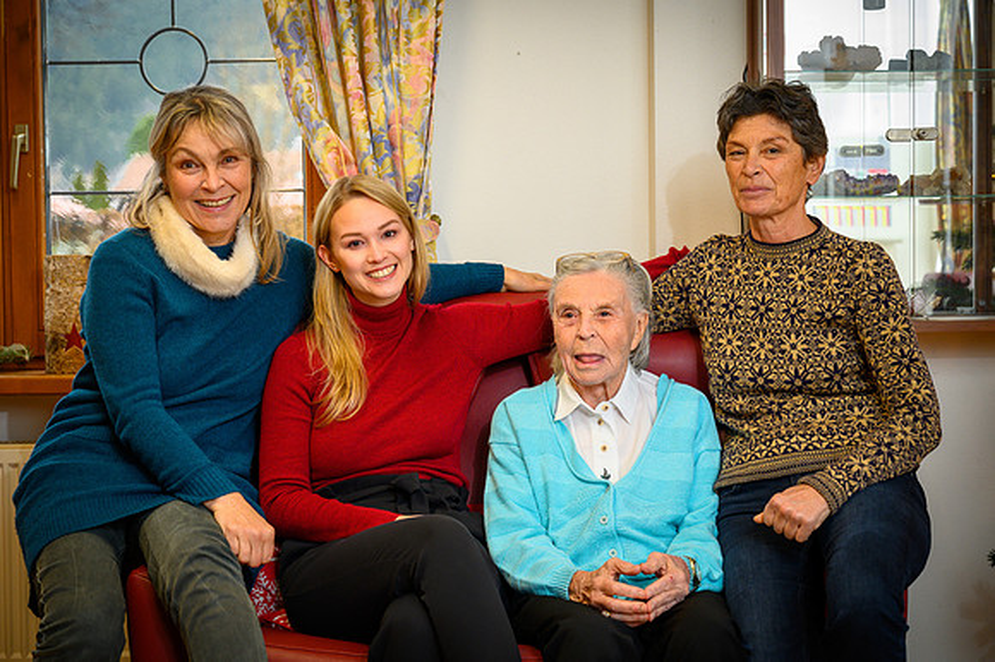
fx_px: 1574
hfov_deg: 35.1
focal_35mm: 57
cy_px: 331
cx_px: 498
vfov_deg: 23.8
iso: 800
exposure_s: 1/100
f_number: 4
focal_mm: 57
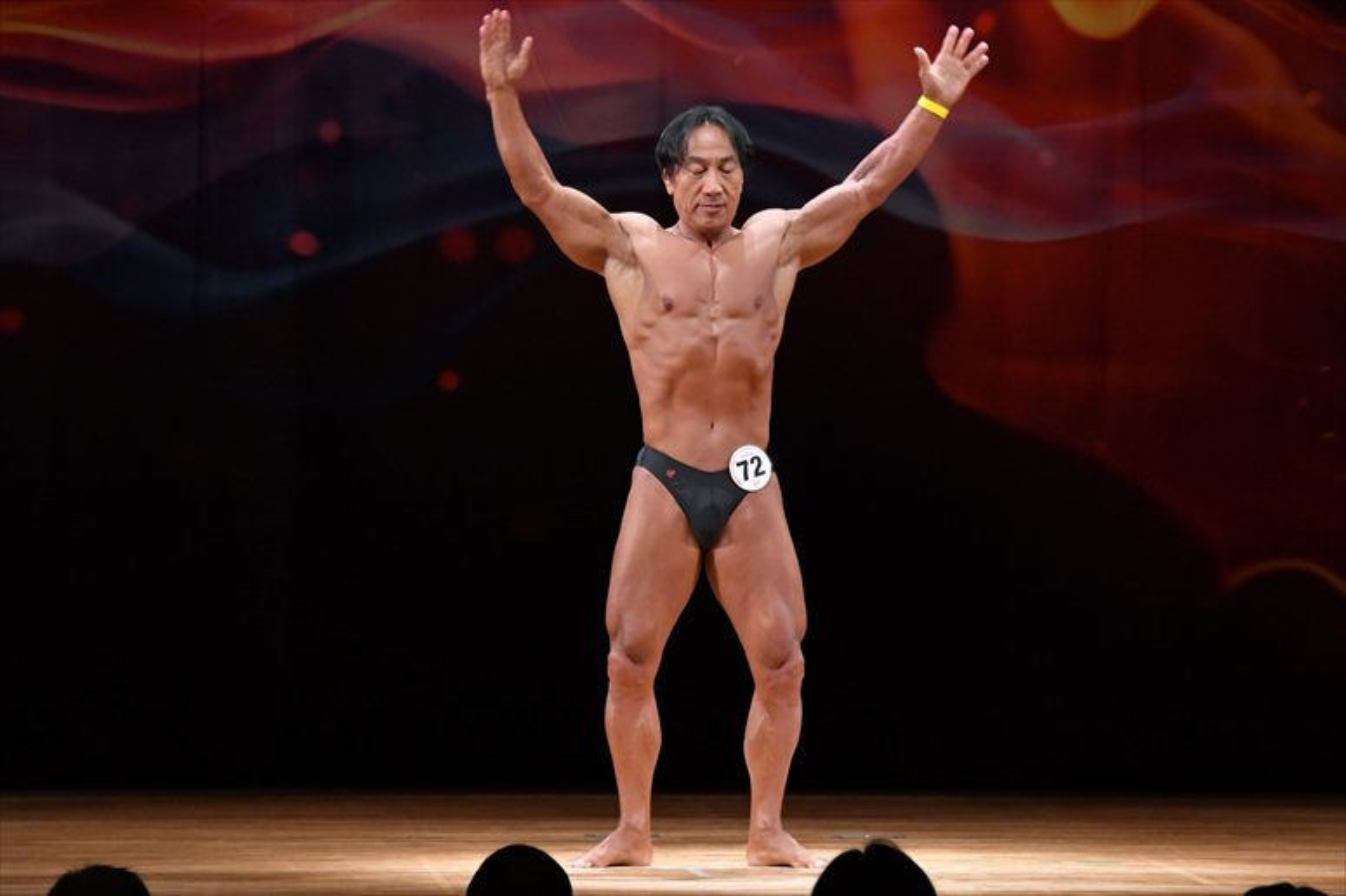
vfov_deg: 5.7
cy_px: 448
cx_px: 673
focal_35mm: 240
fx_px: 8969
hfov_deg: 8.6
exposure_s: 1/400
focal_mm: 160
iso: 4000
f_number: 5.6
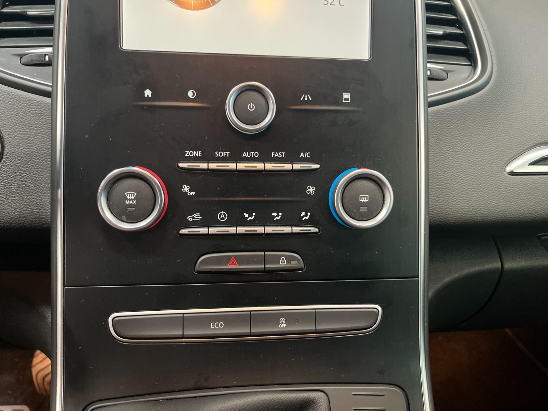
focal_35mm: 26
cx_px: 274
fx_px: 412
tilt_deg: -28.6
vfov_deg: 53.1
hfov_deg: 67.3
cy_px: 206
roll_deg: -2.8
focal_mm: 5.1
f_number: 1.6
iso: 640
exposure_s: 1/33
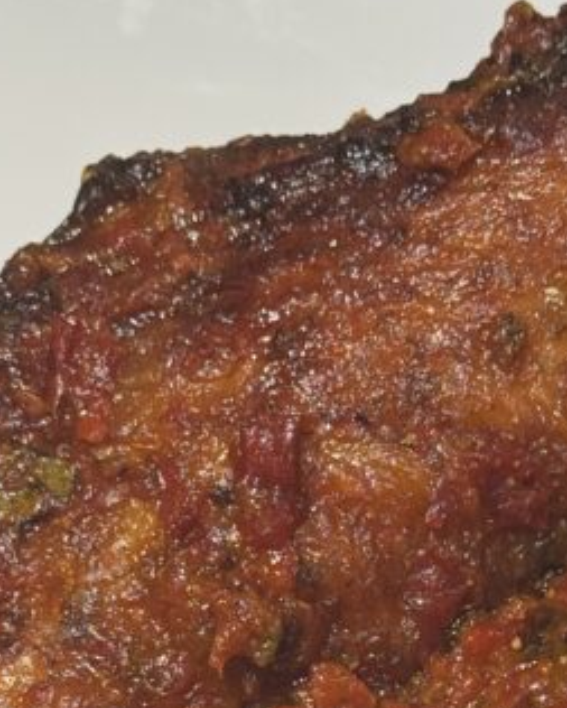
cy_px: 777
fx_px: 3187
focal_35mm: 152
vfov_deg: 12.5
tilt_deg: -57.9
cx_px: 368
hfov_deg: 10.2
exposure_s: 1/50
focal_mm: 6.76
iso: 100
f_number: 1.78
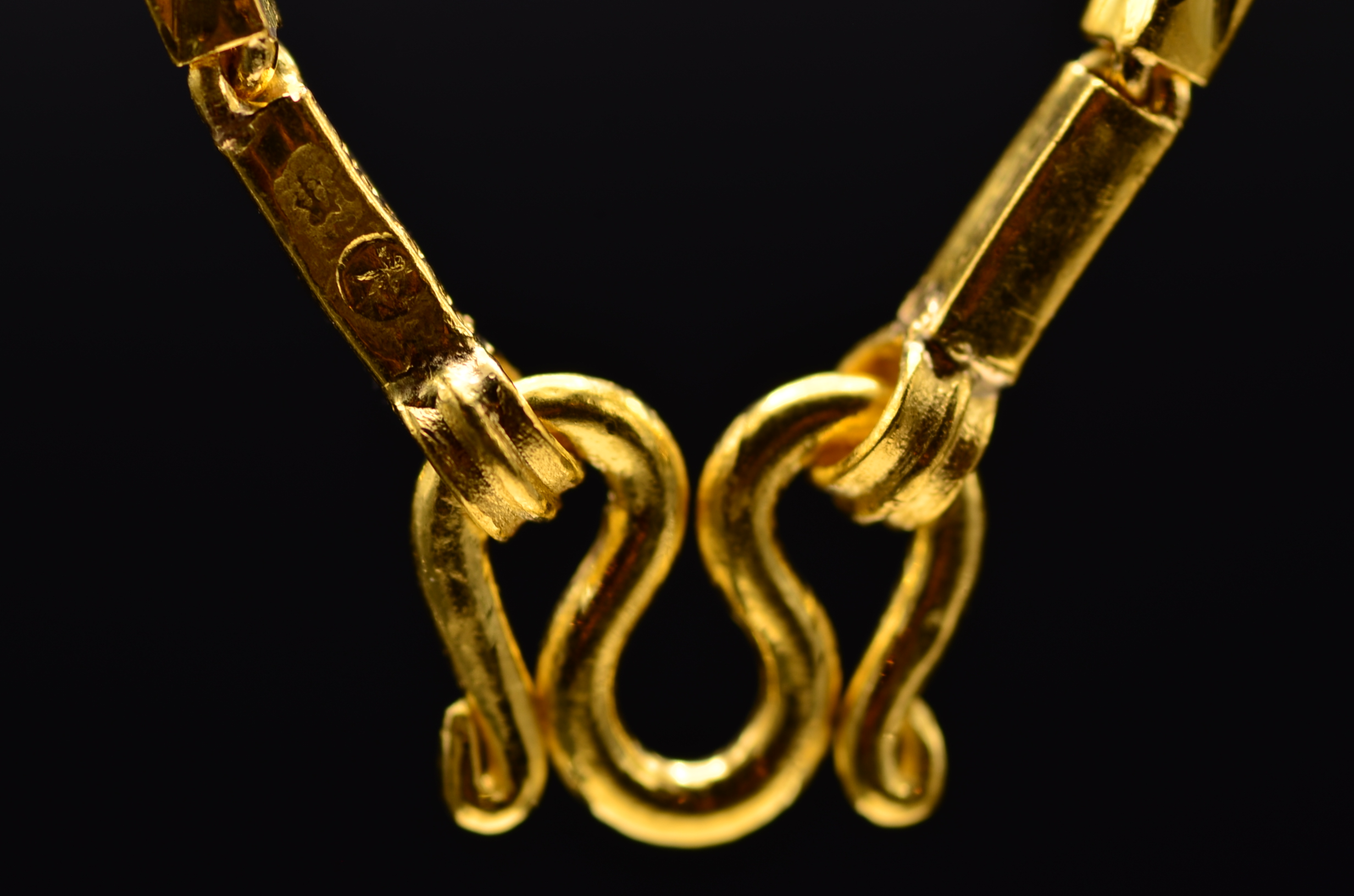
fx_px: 5911
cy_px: 448
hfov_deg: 13.1
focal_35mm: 158
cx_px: 677
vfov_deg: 8.7
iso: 100
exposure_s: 1/25
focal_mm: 105
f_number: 10
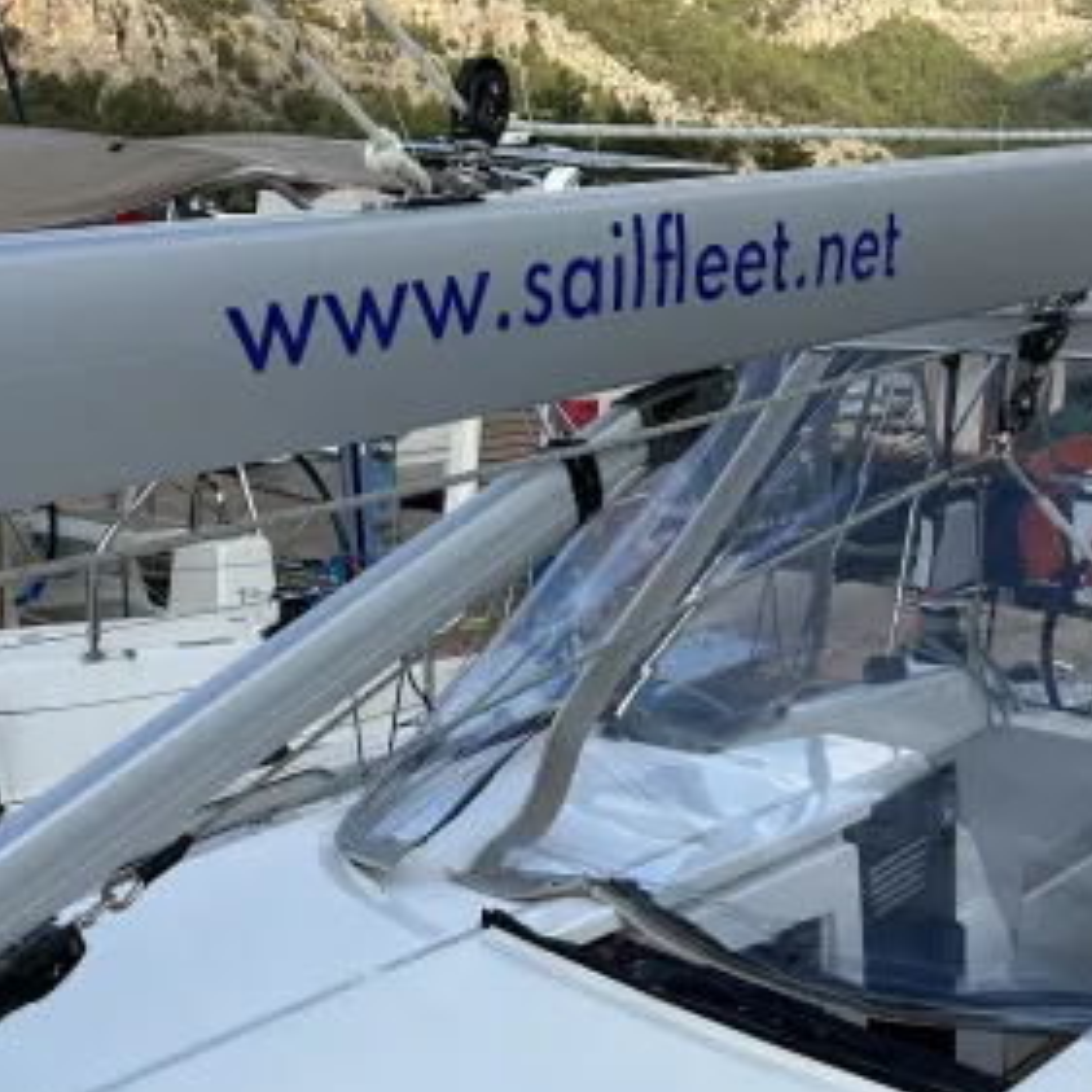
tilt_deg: -16.3
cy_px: 684
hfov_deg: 34.6
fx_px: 1749
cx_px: 474
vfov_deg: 34.5
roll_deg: +0.9
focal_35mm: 49
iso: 50
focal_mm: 5.7
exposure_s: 1/1645
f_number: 1.5
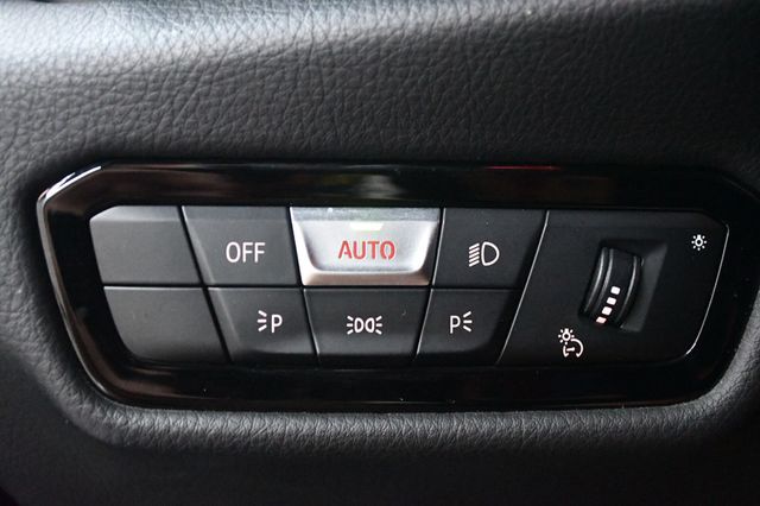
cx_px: 380
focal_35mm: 57
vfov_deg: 23.8
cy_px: 253
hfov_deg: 35.1
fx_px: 1203
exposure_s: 1/60
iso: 12800
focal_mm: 38
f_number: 5
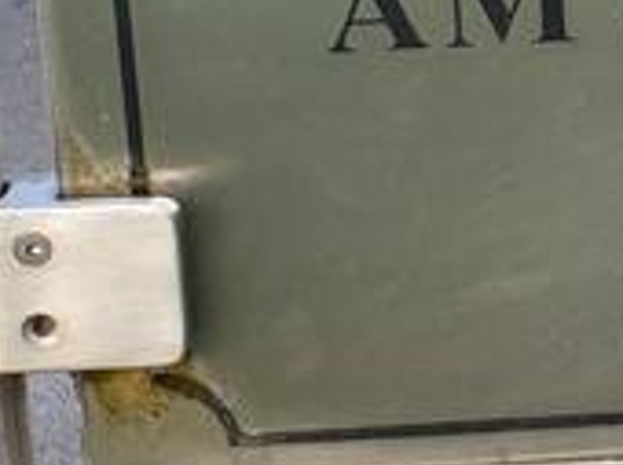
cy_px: -33
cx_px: 960
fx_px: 3307
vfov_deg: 8.0
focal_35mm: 184
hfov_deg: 10.4
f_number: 2.4
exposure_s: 1/100
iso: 64
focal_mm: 4.3
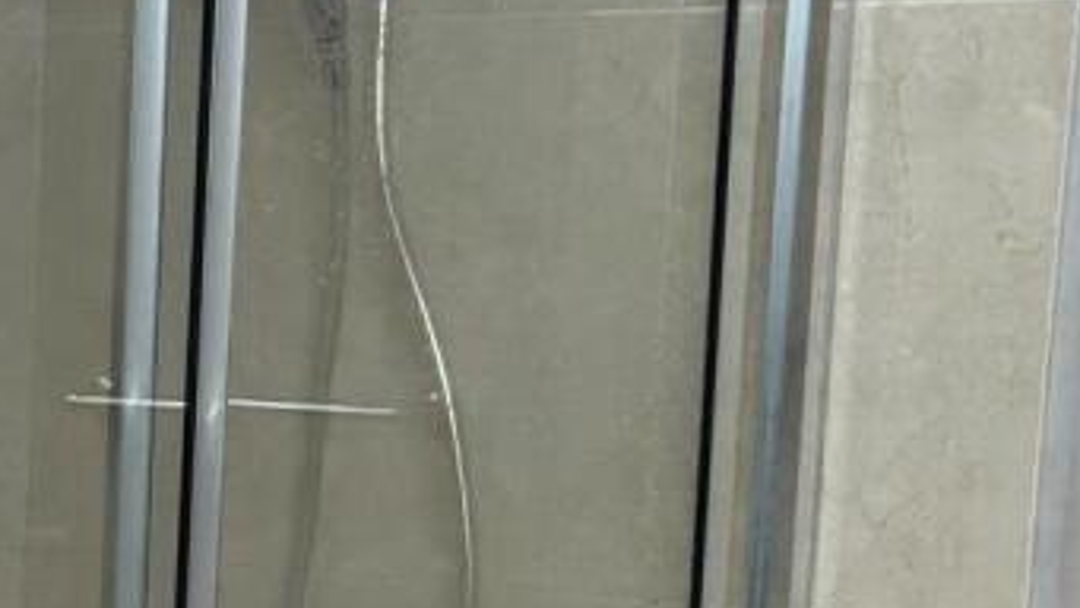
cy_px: 1302
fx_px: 4755
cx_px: -944
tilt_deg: -13.5
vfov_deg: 7.0
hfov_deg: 11.8
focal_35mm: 166
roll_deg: +0.3
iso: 64
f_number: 1.6
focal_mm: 5.96
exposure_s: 1/60
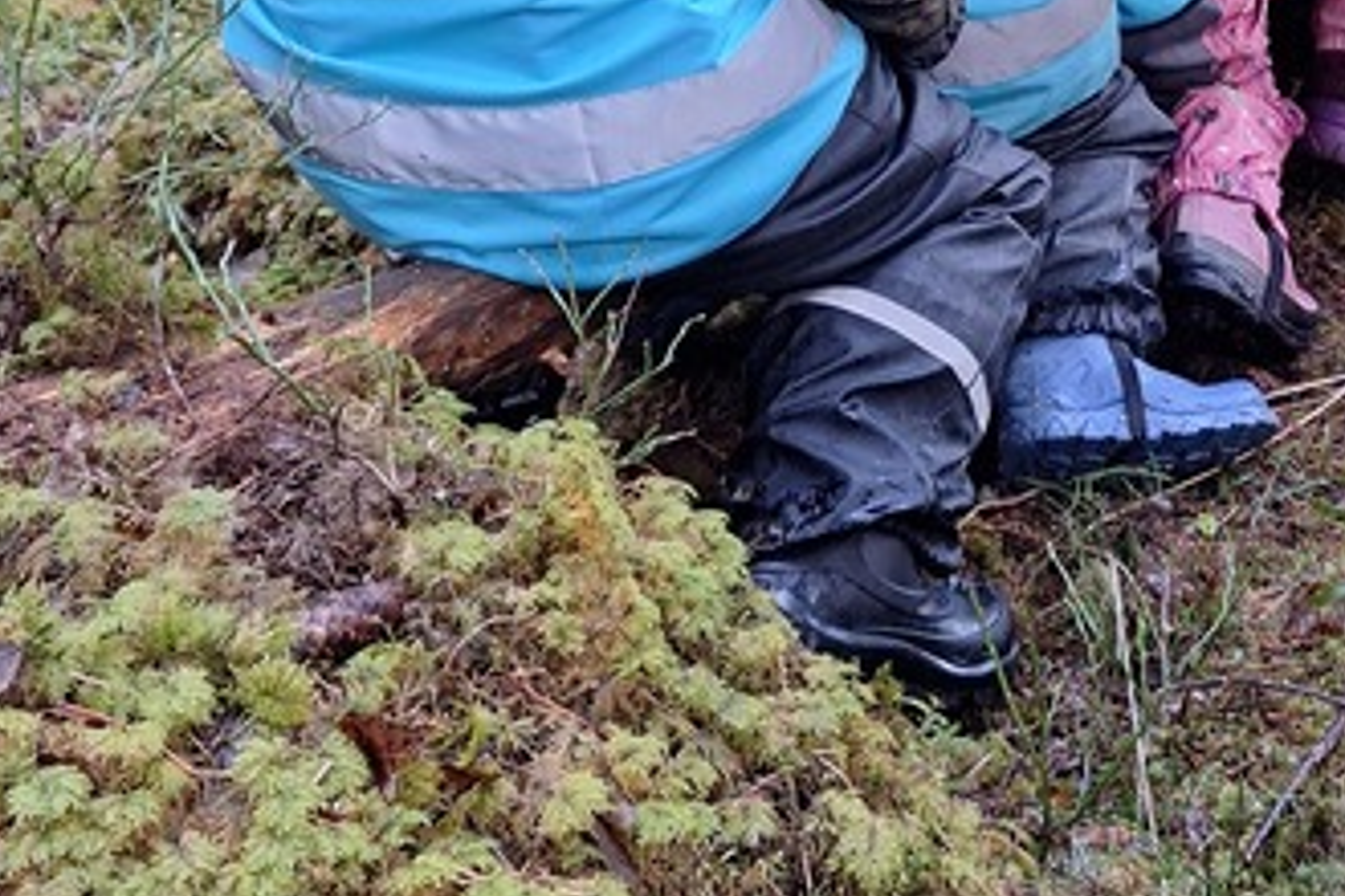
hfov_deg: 33.1
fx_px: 2167
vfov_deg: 22.3
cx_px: 1153
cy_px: -45
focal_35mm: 58
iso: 100
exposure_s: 1/50
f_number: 1.8
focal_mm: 5.54
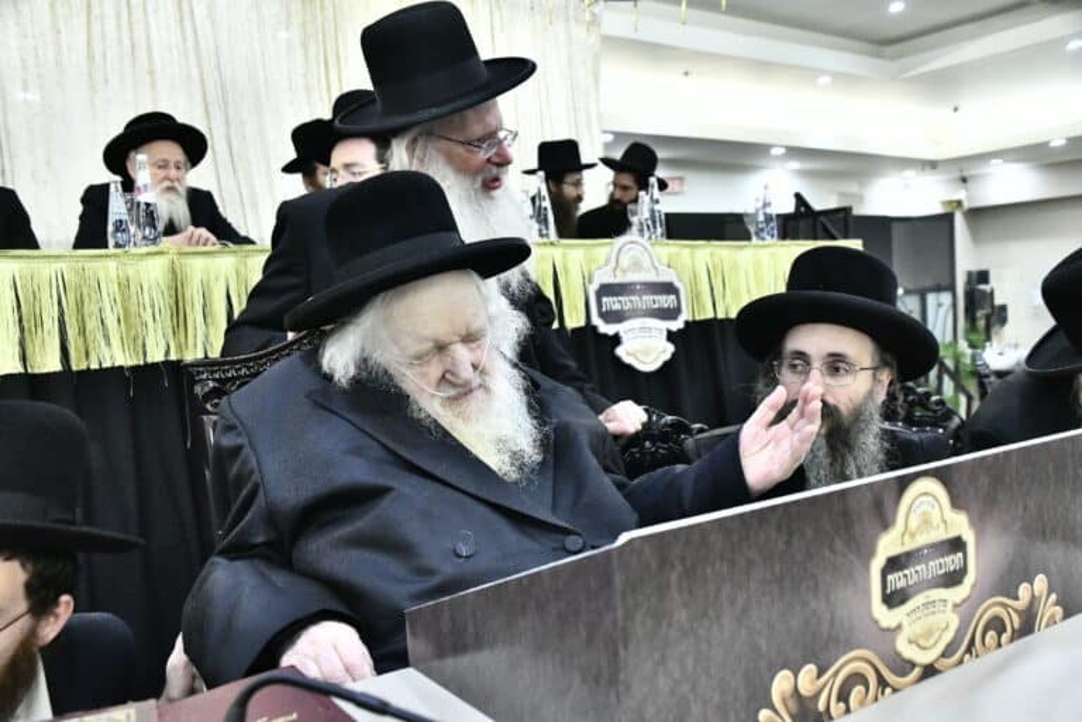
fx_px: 1022
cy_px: 361
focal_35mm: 34
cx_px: 541
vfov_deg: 38.9
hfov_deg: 55.8
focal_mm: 34
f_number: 5.6
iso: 4000
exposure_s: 1/125
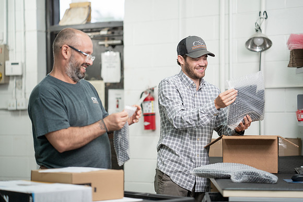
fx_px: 756
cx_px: 160
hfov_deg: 22.7
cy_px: 98
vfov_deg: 15.2
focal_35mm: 90
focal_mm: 85
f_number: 2
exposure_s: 1/250
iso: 500
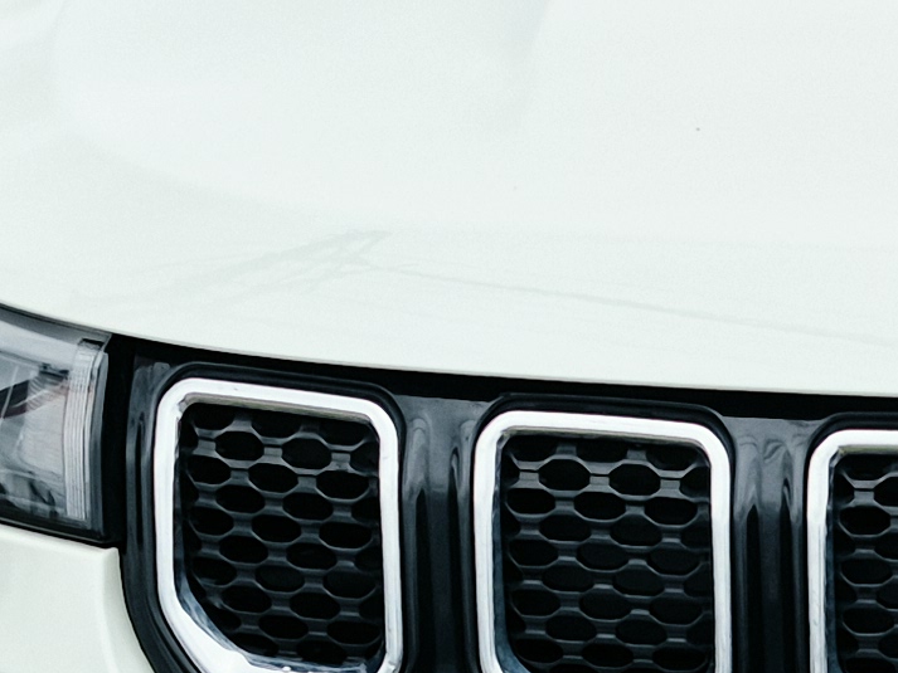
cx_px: 1249
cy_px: 538
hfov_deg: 14.5
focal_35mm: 129
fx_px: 3347
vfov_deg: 11.5
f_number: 1.8
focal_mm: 5.4
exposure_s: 1/1084
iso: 25
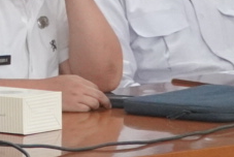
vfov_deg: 3.0
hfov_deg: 4.5
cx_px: -141
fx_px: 2984
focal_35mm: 459
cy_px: -144
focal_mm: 43
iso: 3200
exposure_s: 1/200
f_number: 4
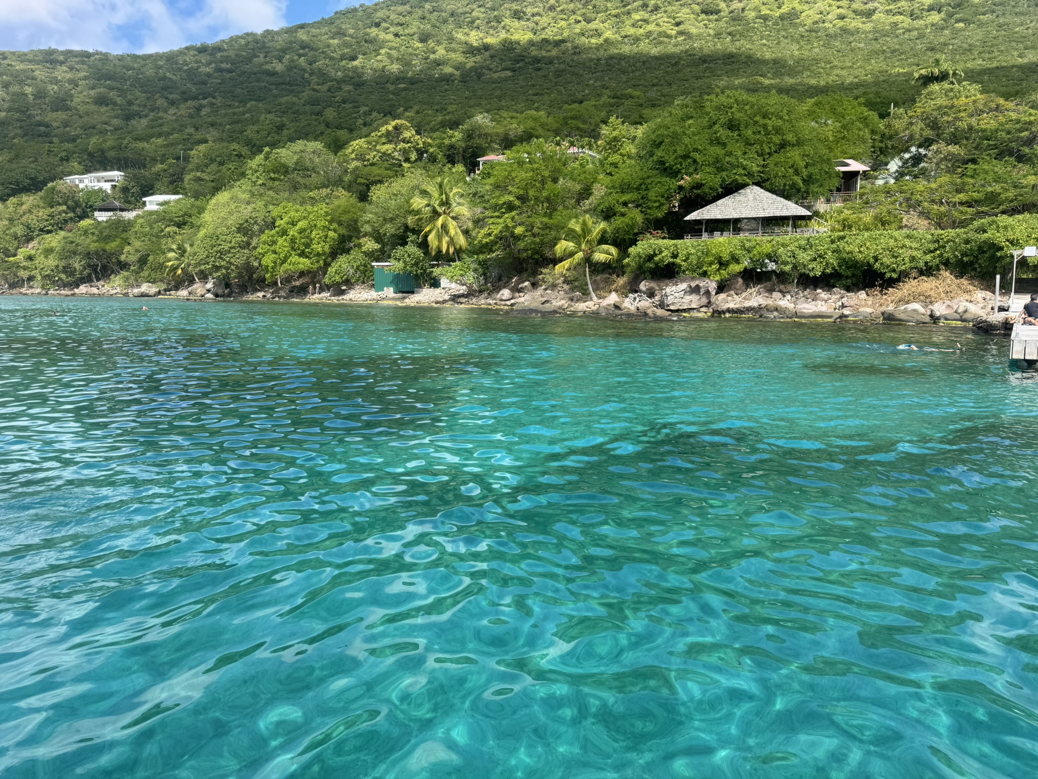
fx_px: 720
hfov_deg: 71.6
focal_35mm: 24
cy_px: 390
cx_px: 519
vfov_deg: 56.8
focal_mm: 6.76
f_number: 1.78
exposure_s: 1/1767
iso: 80
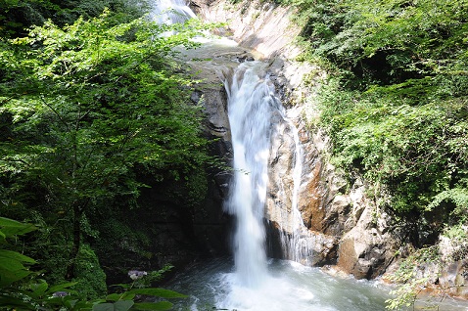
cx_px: 234
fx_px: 650
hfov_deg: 39.6
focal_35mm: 50
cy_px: 156
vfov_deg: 27.0
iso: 200
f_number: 20
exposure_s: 1/13
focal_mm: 50
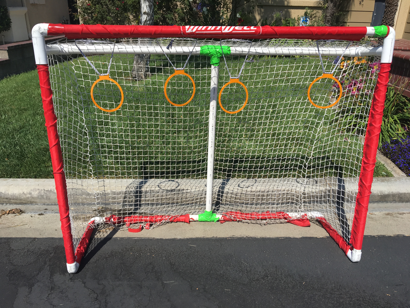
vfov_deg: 48.2
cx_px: 205
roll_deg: -0.5
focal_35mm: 29
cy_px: 154
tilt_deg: -23.2
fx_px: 343
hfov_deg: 61.7
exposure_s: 1/1972
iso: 25
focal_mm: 4.15
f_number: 2.2
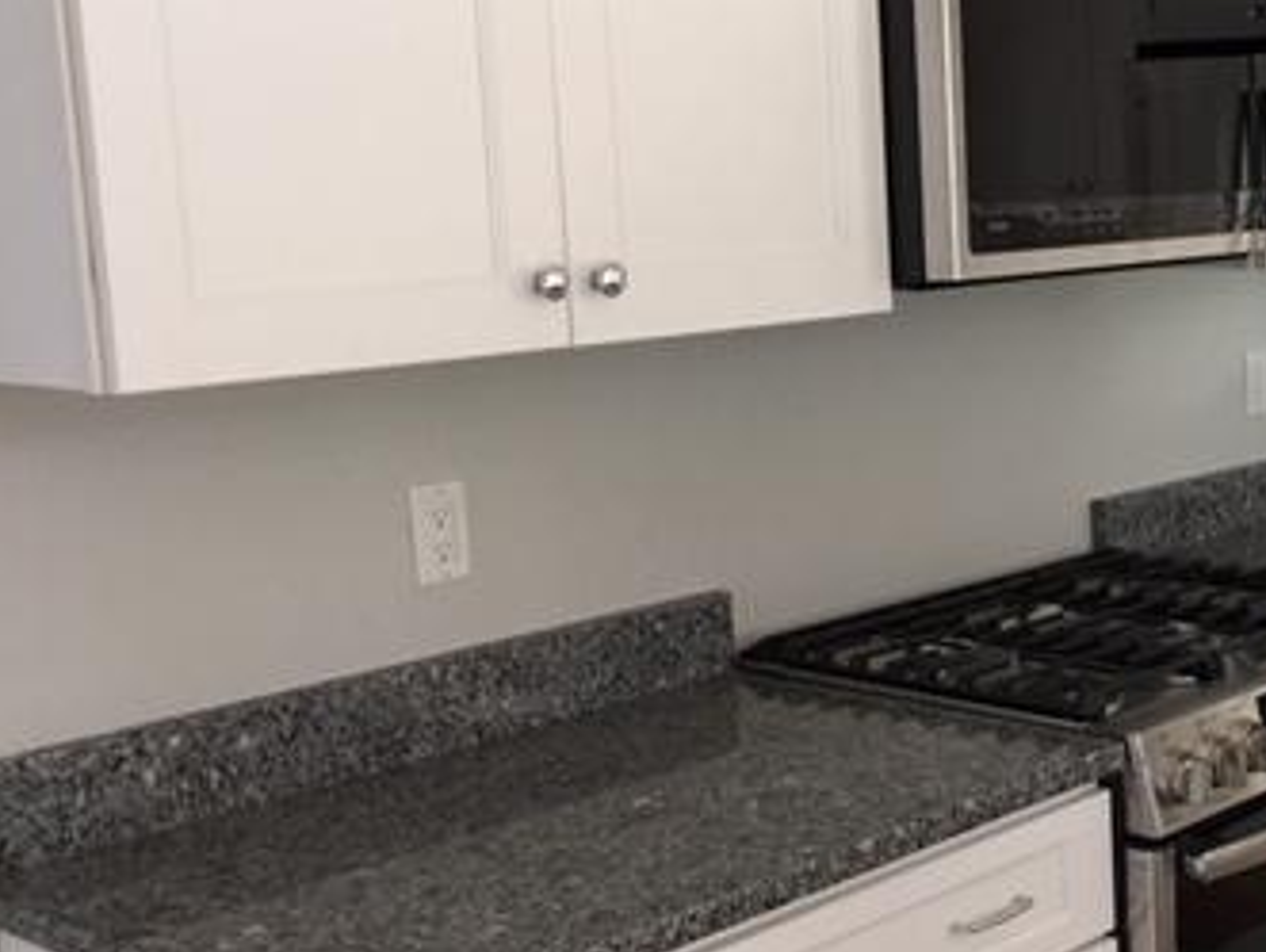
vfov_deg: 26.2
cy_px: 482
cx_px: 1063
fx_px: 2050
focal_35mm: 56
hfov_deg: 33.1
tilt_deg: -6.7
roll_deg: +2.1
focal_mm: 4.15
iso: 50
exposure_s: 1/15
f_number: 2.2
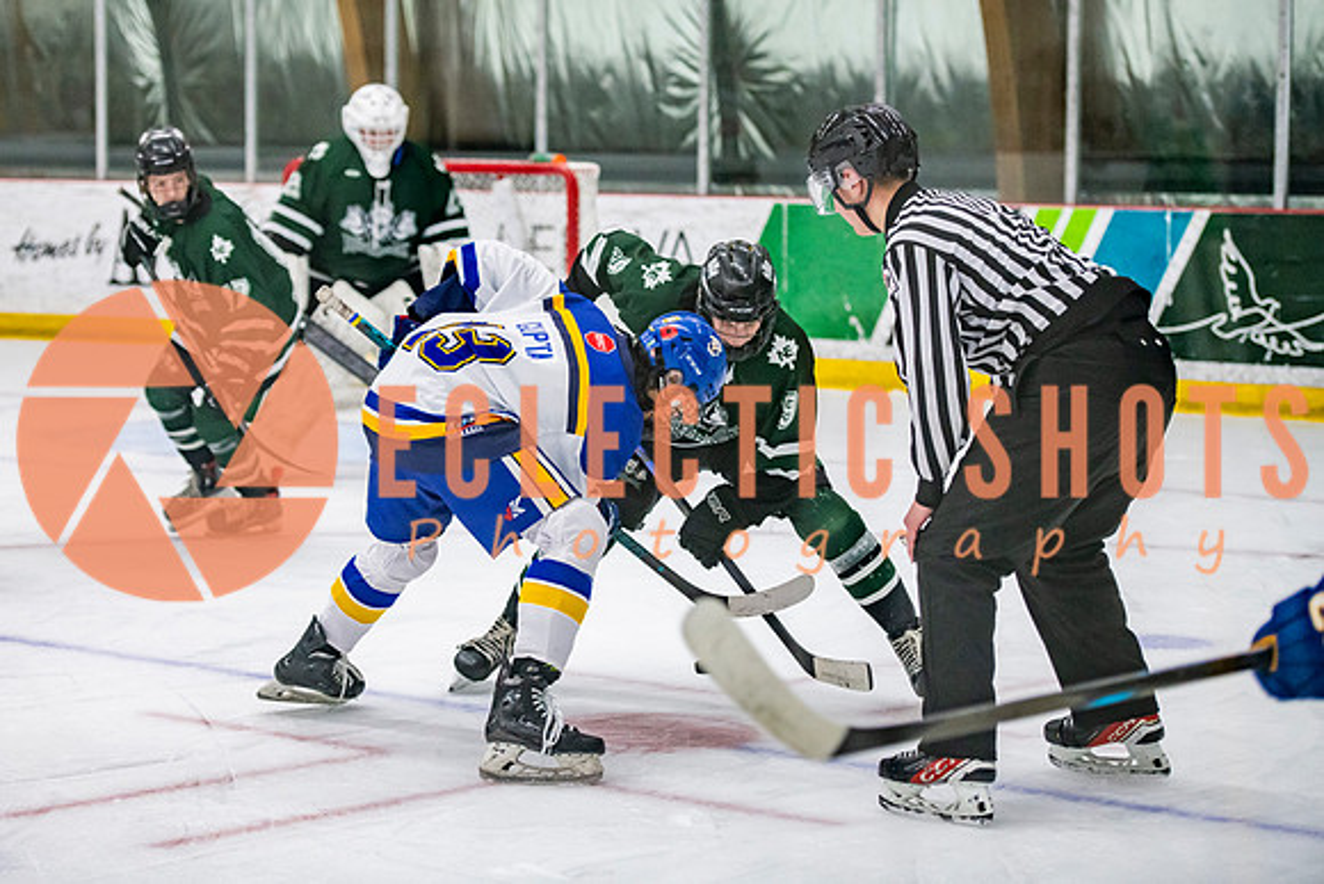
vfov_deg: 12.6
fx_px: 4012
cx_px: 528
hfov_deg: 18.7
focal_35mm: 109
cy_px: 380
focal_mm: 90
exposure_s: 1/640
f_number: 3.2
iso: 2000
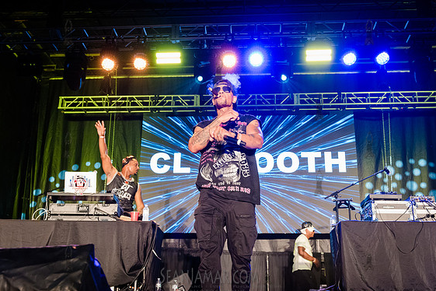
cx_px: 218
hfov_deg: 47.4
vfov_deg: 32.6
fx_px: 497
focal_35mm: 41
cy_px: 144
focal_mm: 38
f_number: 4
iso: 5000
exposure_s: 1/400
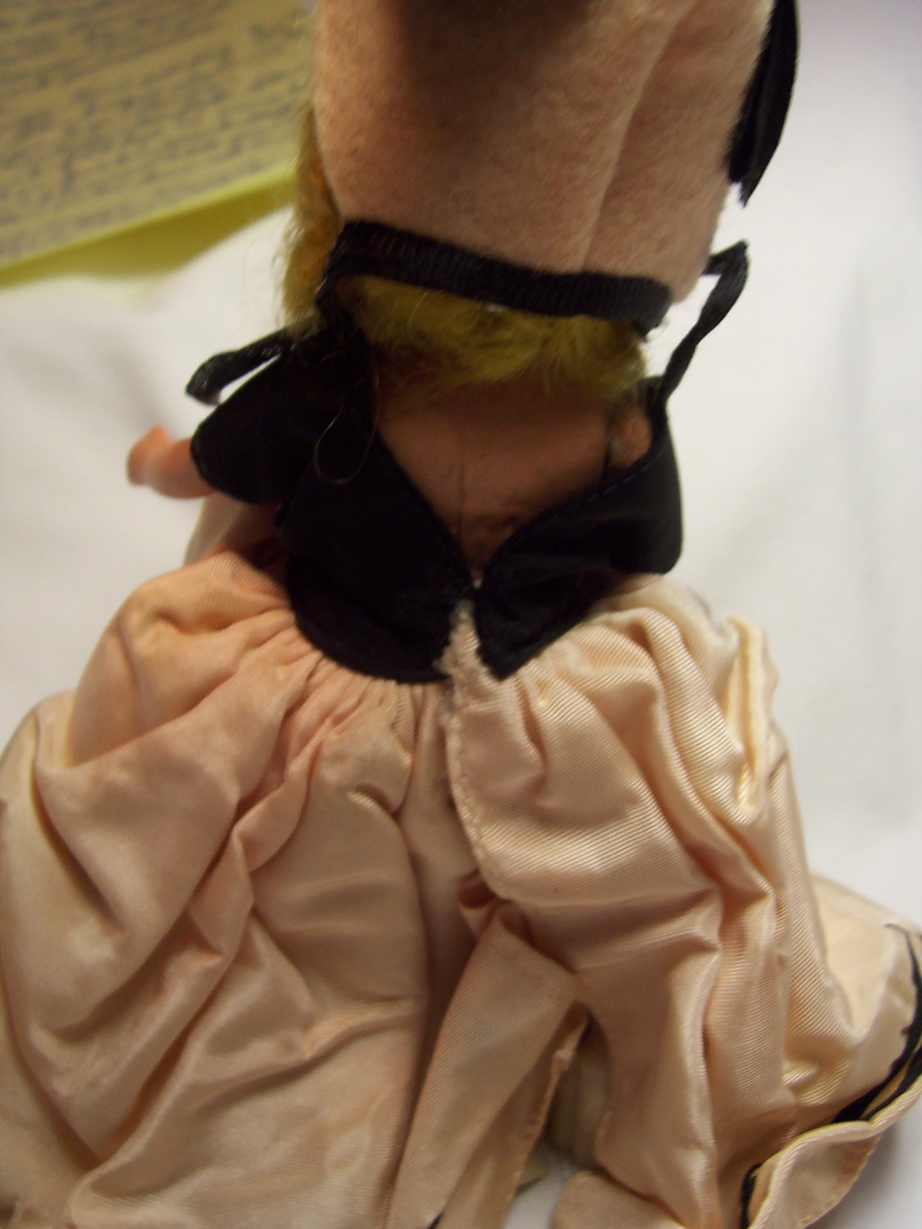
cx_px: 461
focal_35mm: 37
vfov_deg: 50.1
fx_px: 1314
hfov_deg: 38.7
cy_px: 614
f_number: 2.8
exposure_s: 1/30
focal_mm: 5.6
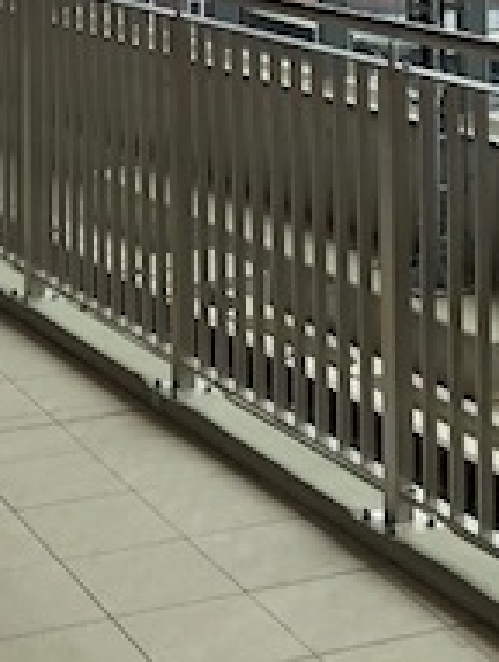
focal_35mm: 97
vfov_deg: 18.6
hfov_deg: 15.2
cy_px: -218
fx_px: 1858
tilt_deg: +1.2
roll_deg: +0.5
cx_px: 100
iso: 20
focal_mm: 3.99
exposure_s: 1/657
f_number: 1.8
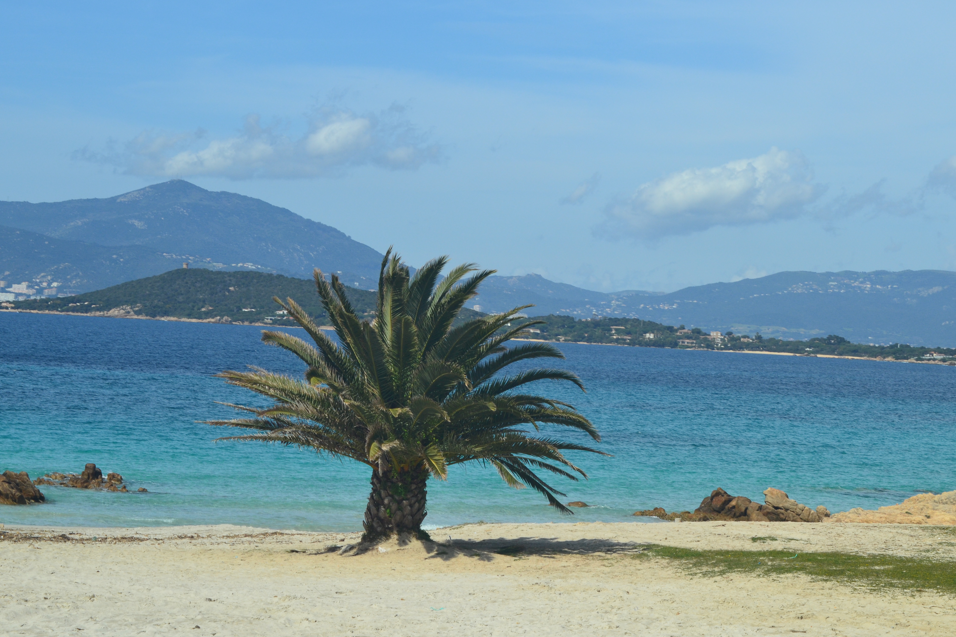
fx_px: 2841
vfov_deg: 12.8
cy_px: 319
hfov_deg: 19.1
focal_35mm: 107
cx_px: 477
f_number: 11
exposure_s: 1/500
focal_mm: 70
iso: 360
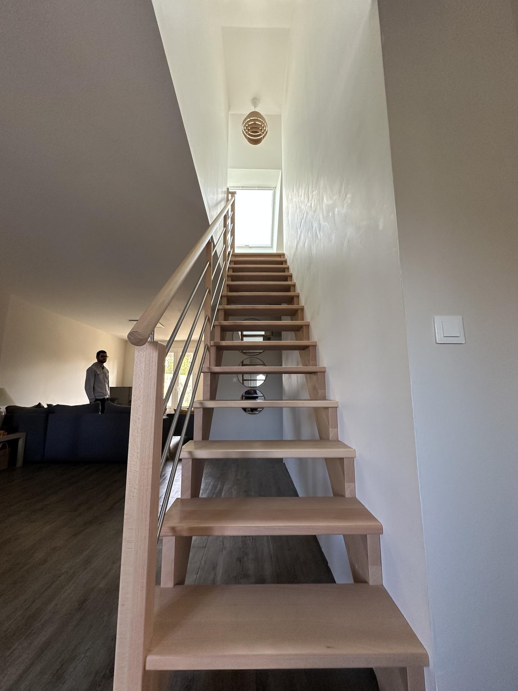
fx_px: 279
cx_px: 259
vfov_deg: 102.1
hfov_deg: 85.7
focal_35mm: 14
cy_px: 346
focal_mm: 2.22
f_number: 2.2
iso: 160
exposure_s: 1/99
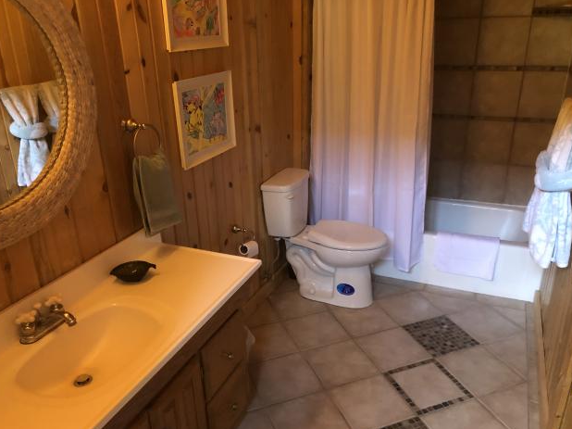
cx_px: 286
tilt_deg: -20.6
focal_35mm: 29
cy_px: 219
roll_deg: +3.4
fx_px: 479
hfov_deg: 61.7
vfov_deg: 48.2
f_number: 1.8
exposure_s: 1/5
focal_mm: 3.99
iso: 80
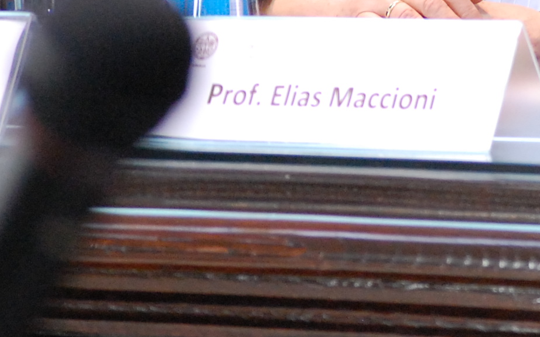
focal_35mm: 424
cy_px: -165
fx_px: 6234
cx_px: 749
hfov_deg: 4.9
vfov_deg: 3.1
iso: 1600
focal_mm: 85
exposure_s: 1/20
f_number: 4.5
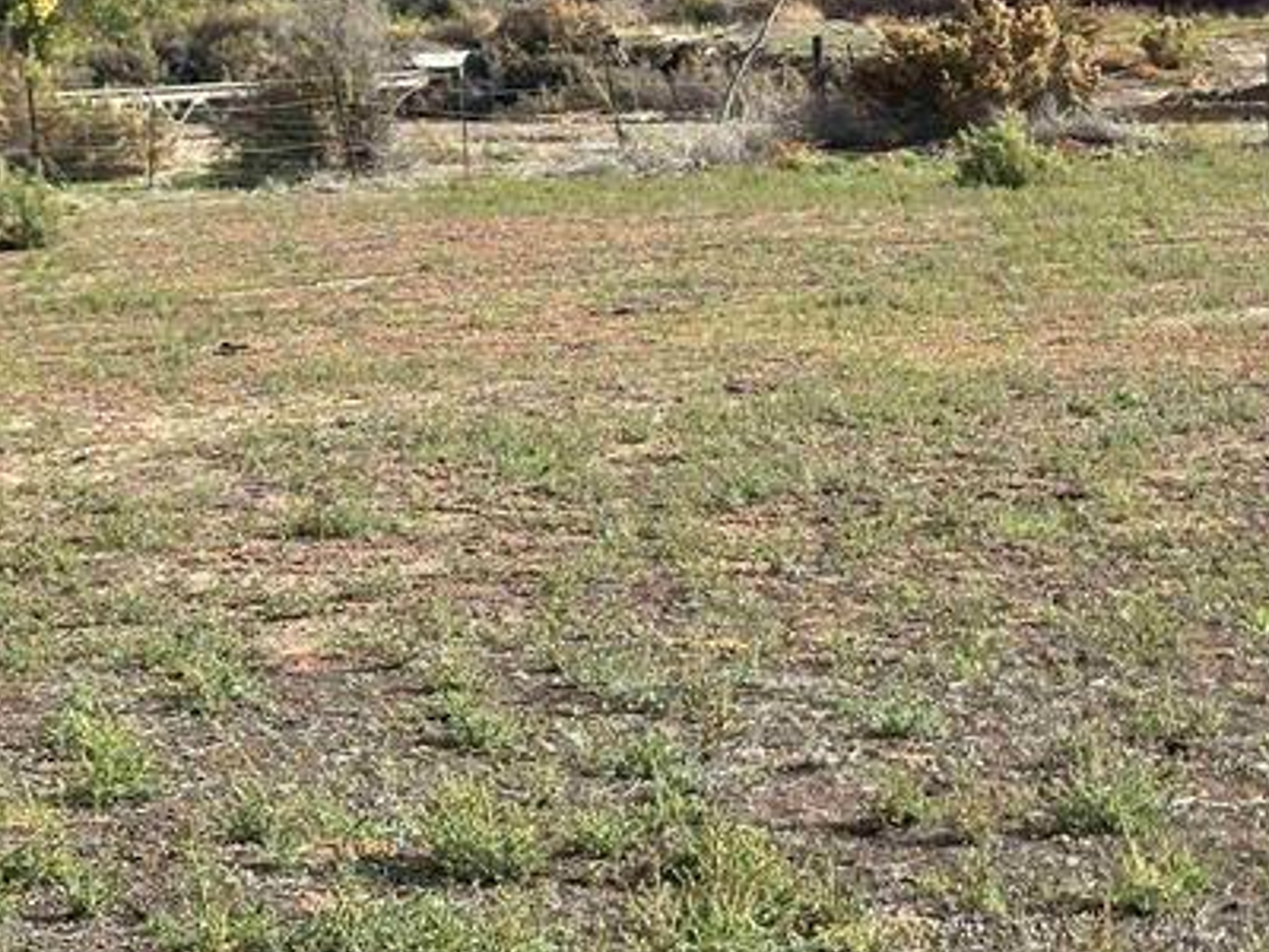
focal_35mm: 123
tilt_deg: -3.6
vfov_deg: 12.0
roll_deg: +1.0
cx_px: 346
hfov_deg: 16.0
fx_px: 4509
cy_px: 241
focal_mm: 6.86
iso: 64
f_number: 1.78
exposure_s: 1/2358
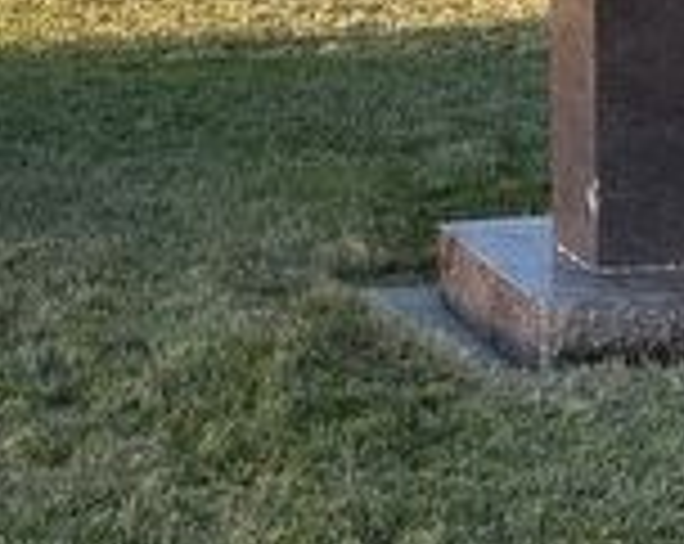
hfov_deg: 14.2
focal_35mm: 134
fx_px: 2707
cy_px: -715
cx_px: 54
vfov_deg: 10.2
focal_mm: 5.7
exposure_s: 1/370
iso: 50
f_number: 1.5
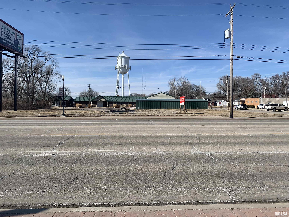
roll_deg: -0.9
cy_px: 108
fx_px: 217
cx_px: 144
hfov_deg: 67.3
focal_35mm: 26
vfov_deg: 53.1
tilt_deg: -0.1
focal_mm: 4.25
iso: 25
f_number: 1.8
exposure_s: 1/2755
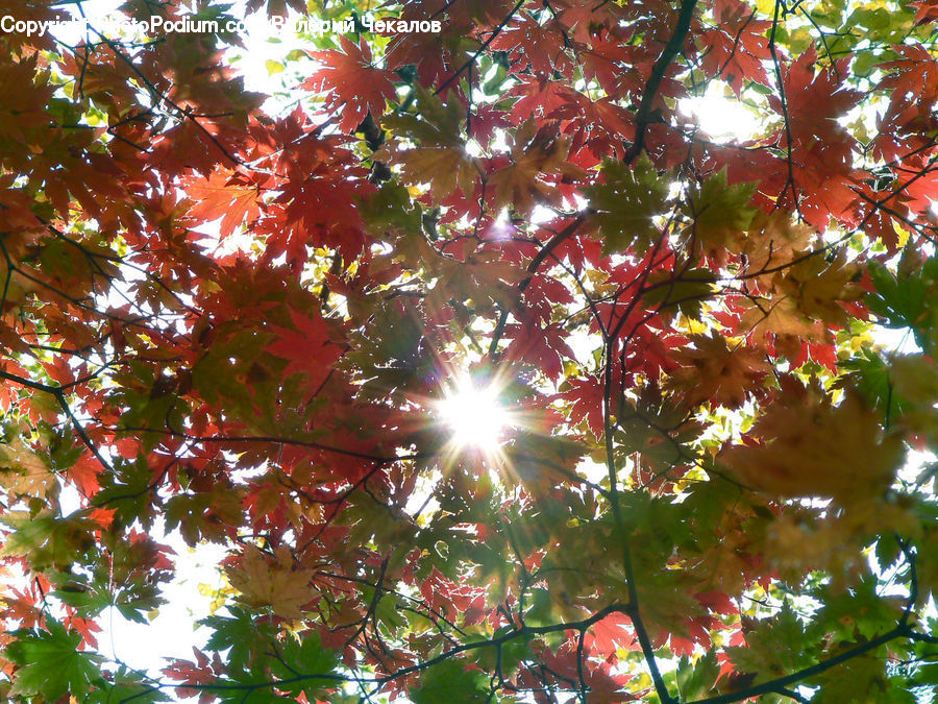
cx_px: 469
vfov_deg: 8.3
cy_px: 352
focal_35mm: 178
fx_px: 4823
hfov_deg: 11.1
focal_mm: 29.7
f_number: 8
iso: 80
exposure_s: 1/125
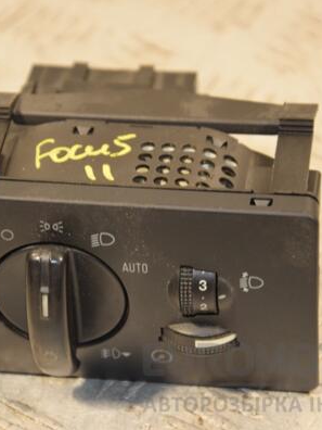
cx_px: 123
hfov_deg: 8.0
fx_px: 2304
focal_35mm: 186
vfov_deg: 10.6
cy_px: 215
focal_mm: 85
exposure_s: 1/100
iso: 800
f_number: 5.6
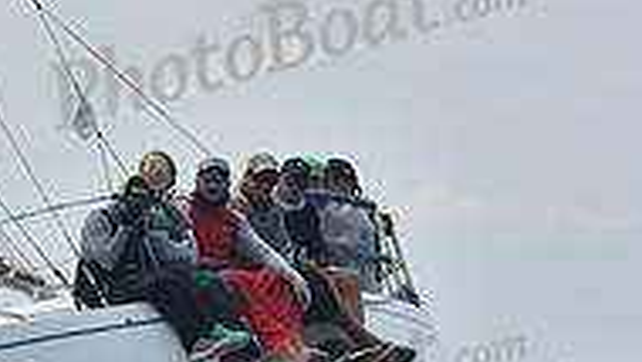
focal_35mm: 391
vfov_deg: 3.1
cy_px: 266
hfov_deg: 5.5
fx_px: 6658
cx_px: -122
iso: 250
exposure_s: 1/800
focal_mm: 122
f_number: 11
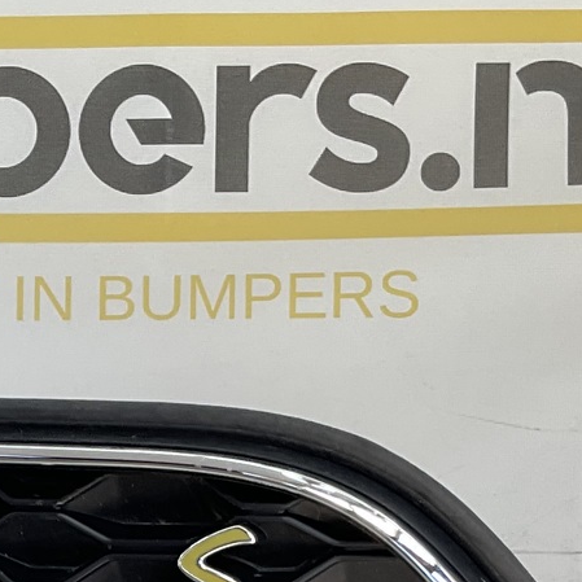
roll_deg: -2.0
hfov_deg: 15.0
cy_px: 798
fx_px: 2188
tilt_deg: -9.2
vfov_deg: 14.4
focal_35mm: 115
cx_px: 45
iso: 16
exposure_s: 1/139
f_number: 1.8
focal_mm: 3
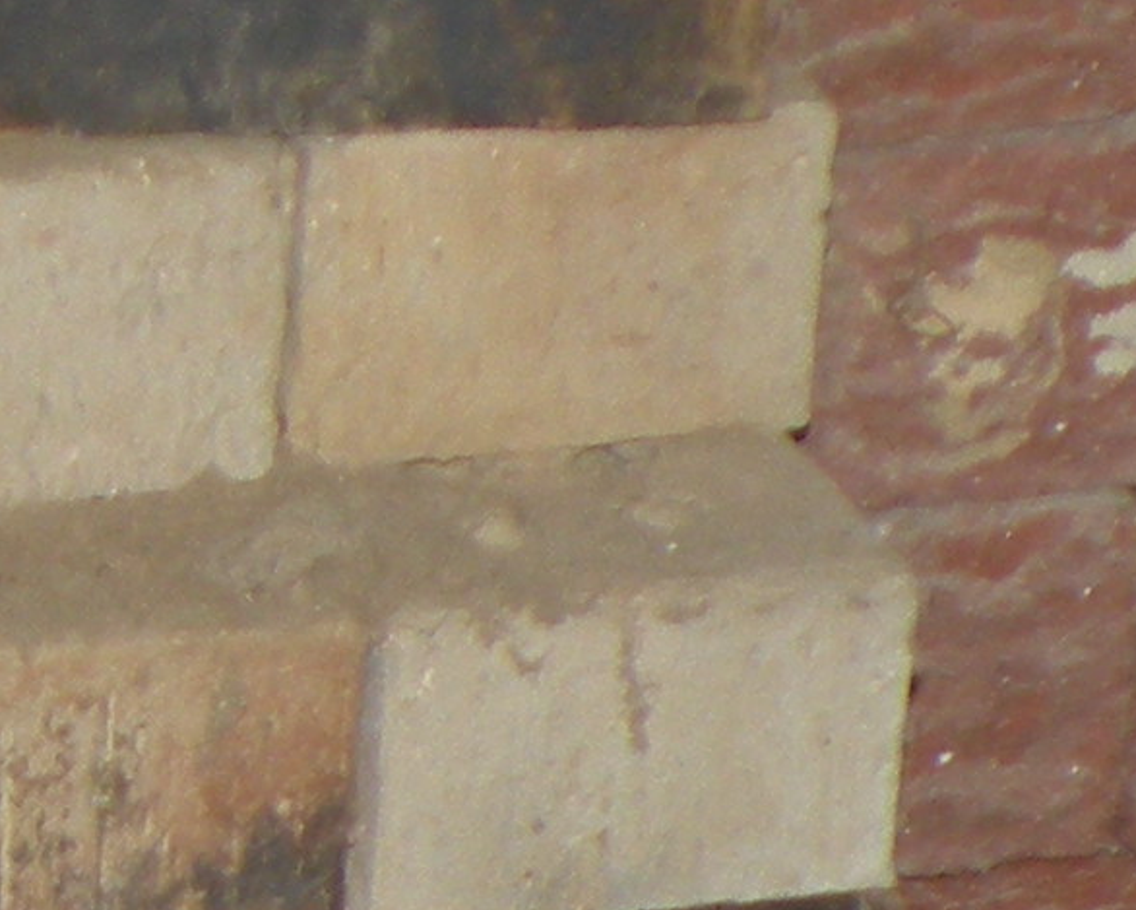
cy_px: 1628
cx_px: -684
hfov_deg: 7.4
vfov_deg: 6.0
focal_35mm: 255
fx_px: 8575
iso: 64
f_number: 3.2
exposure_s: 1/60
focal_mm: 7.4
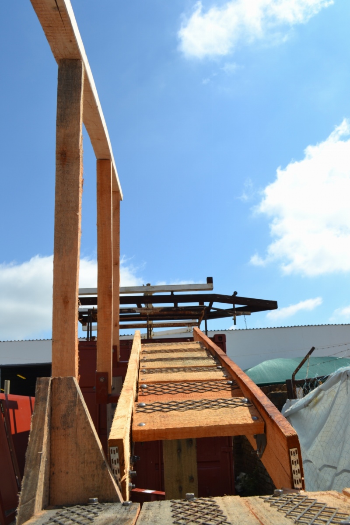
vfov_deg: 61.9
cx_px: 175
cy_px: 262
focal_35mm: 30
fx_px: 437
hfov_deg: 43.6
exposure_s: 1/320
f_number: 9
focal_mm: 20
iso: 100
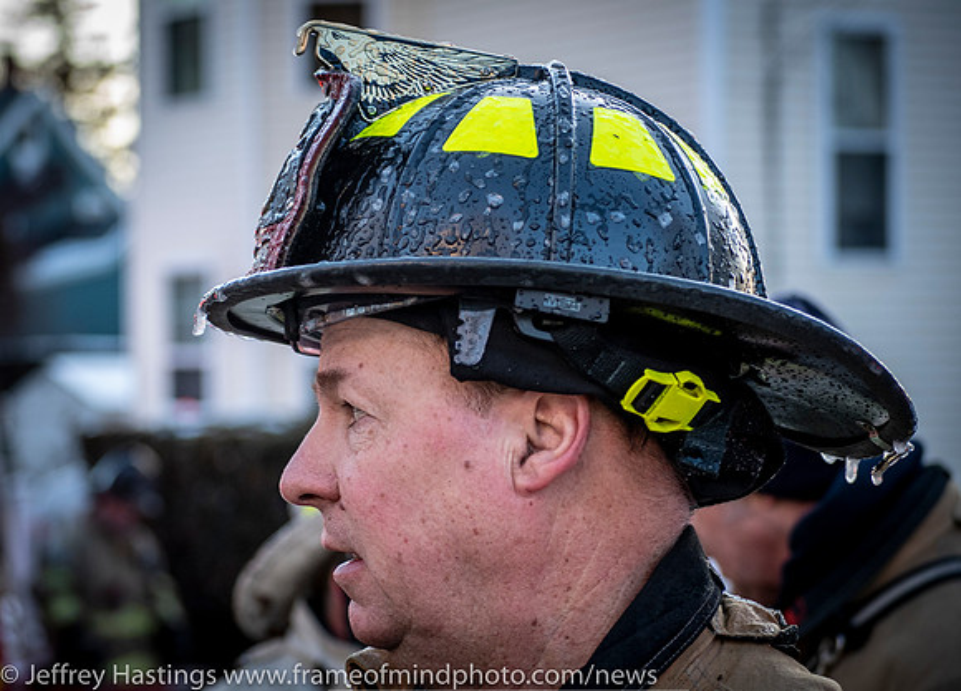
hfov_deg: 17.4
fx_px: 3140
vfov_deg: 12.6
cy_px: 339
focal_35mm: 115
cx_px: 424
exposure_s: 1/250
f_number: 4.5
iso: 800
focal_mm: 70
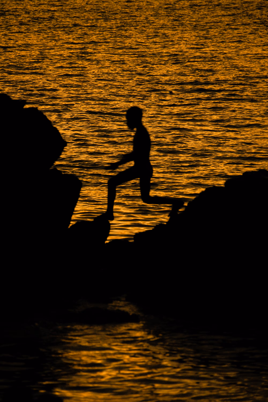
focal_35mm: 354
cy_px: 201
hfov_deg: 3.9
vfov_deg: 5.8
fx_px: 3953
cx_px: 134
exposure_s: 1/100
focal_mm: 236
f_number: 7.1
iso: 400
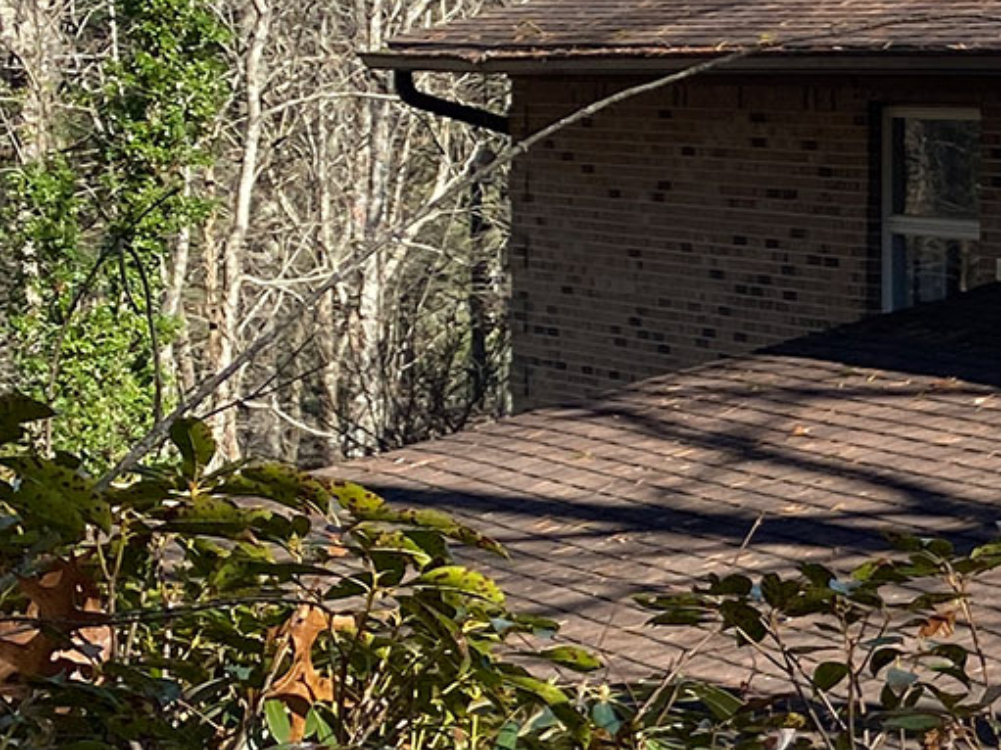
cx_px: 1920
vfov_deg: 13.2
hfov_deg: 14.8
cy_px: 605
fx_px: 3238
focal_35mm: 112
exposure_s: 1/1678
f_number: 1.8
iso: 32
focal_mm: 4.25
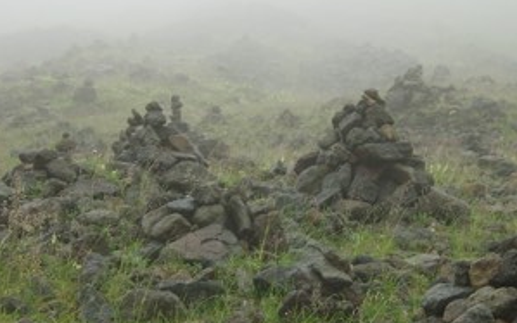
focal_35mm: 119
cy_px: 167
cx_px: 273
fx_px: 1677
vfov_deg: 11.0
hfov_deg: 17.5
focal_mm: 16.7
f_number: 4.8
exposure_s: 1/80
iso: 50
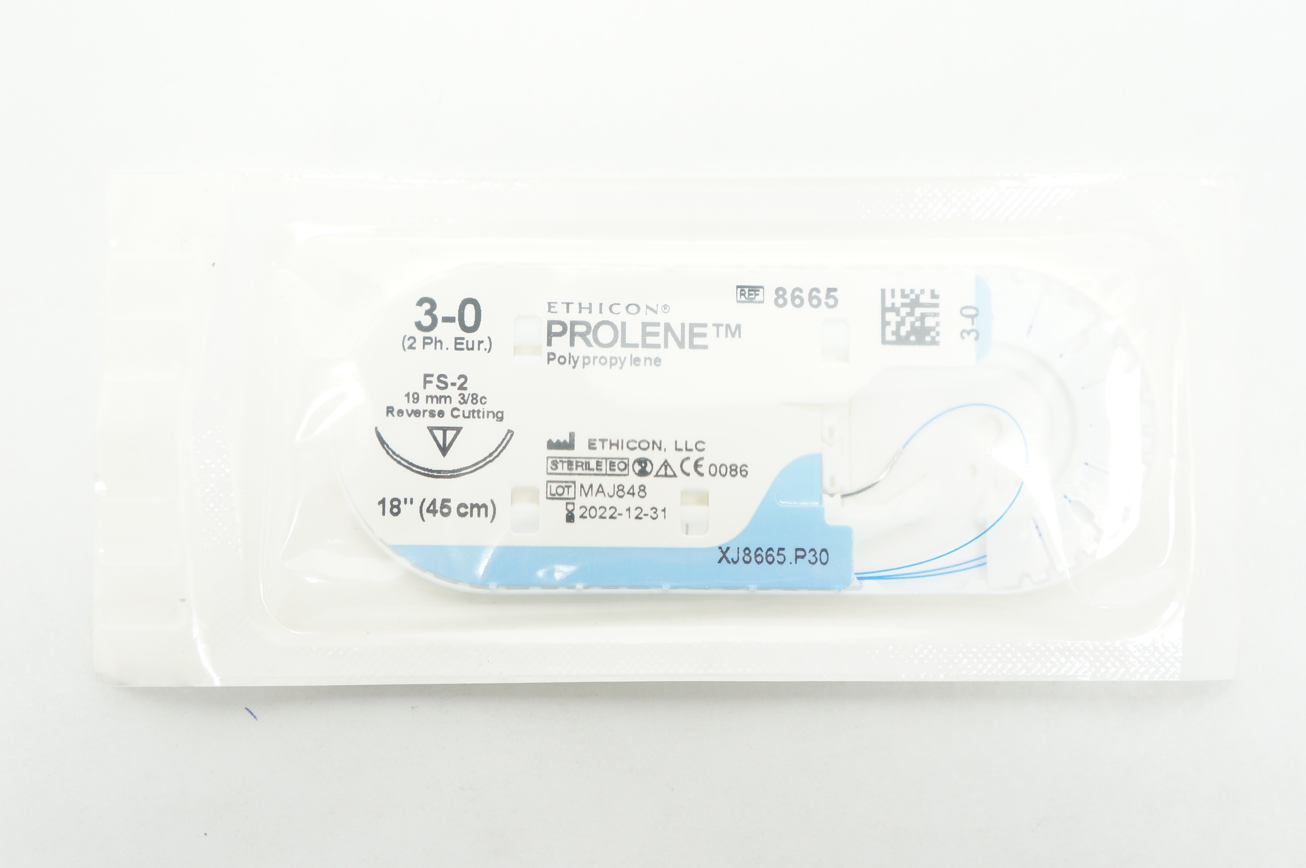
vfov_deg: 31.8
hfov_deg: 46.4
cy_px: 434
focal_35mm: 42
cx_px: 653
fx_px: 1522
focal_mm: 28
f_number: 4.5
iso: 400
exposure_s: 1/40
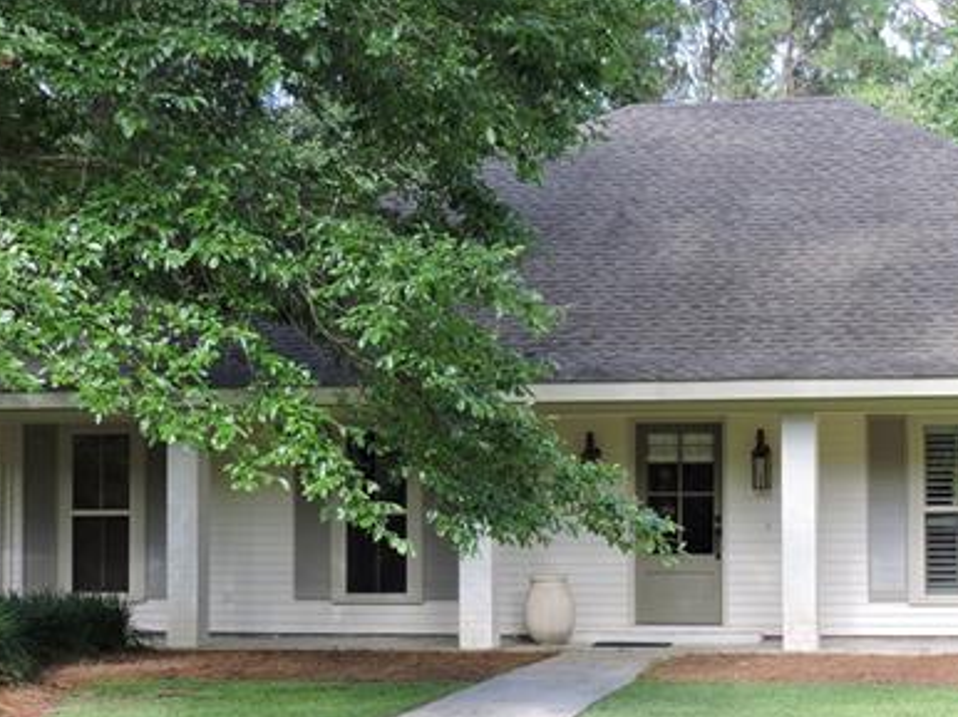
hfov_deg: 23.4
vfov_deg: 17.7
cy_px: 424
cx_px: 675
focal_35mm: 83
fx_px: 2296
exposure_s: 1/80
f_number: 3.6
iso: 100
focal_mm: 8.9
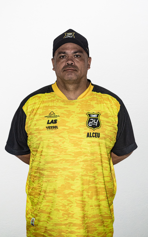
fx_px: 161
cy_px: 120
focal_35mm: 25
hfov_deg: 49.3
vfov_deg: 72.5
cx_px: 71
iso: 2000
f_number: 5.6
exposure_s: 1/60
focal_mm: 8.8
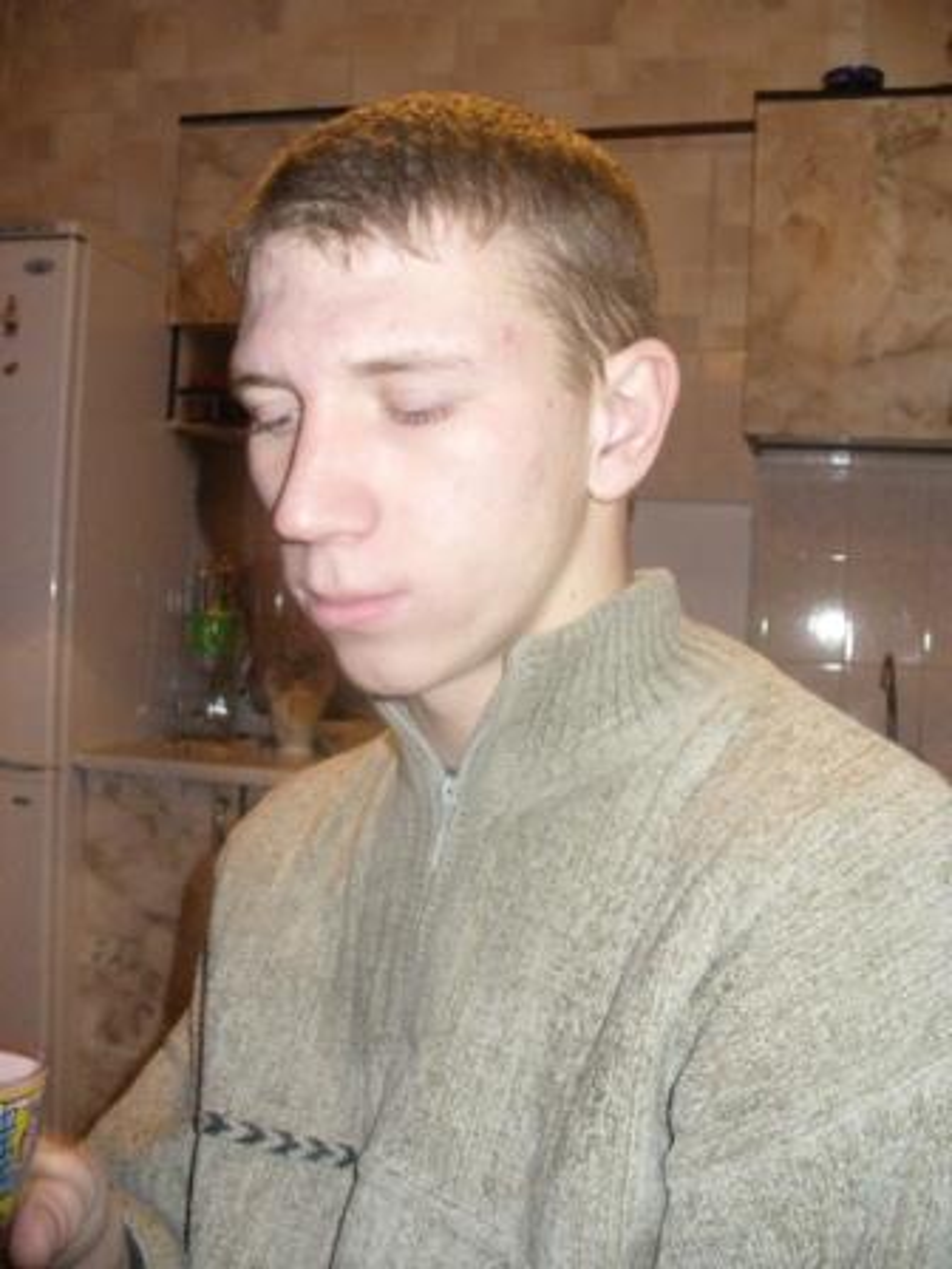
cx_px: 476
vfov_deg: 50.1
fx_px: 1357
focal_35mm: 37
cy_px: 634
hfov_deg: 38.7
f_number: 2.8
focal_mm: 6.1
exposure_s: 1/60
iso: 400
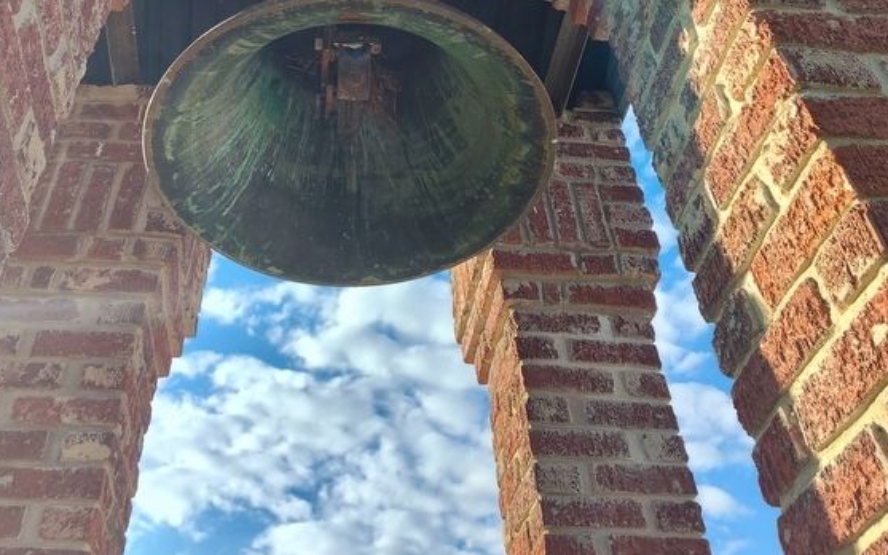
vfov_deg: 34.7
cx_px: 389
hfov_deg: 55.2
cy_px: 81
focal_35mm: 35
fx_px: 847
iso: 100
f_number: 1.8
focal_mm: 5.56
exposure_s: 1/835
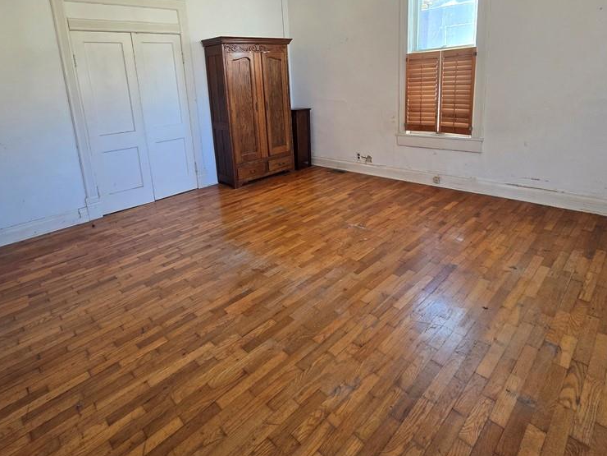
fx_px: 316
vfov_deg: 69.4
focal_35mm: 18
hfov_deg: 87.6
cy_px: 150
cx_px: 281
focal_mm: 2.2
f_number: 2.2
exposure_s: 1/60
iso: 100
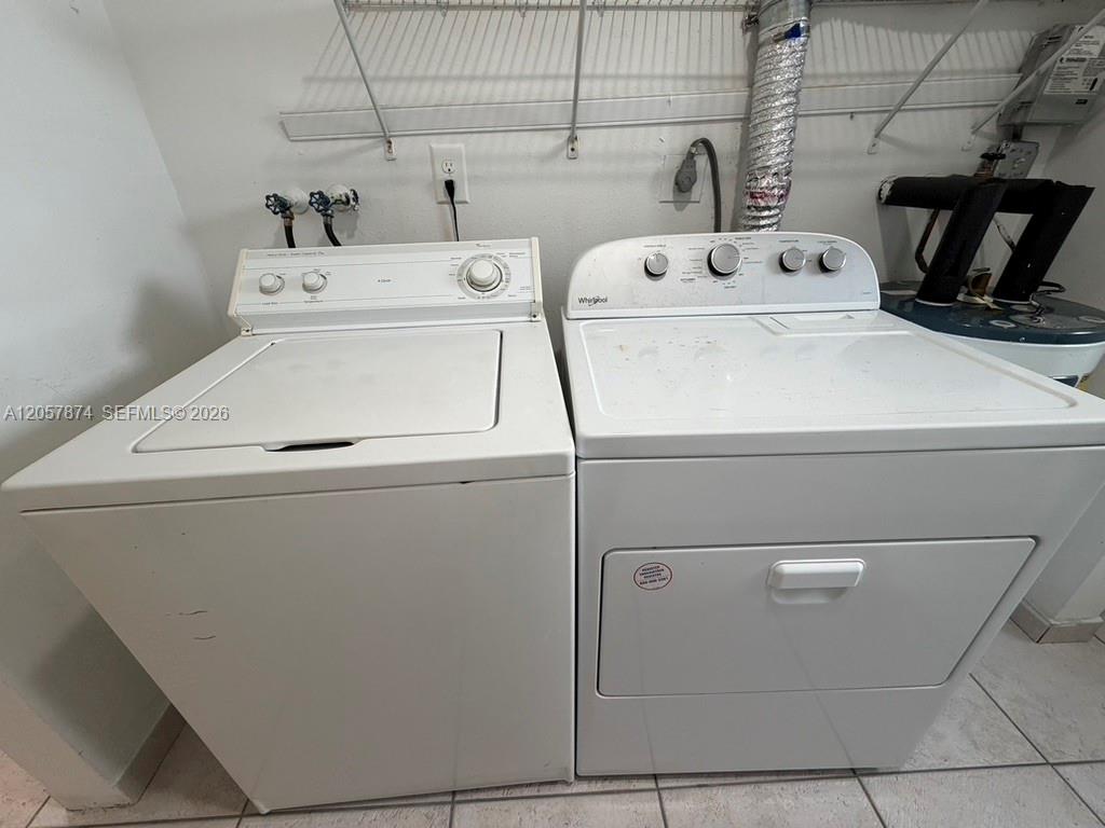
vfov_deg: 85.7
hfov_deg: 102.1
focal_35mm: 14
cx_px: 552
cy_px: 414
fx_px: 447
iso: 200
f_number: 2.2
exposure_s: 1/120
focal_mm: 2.22
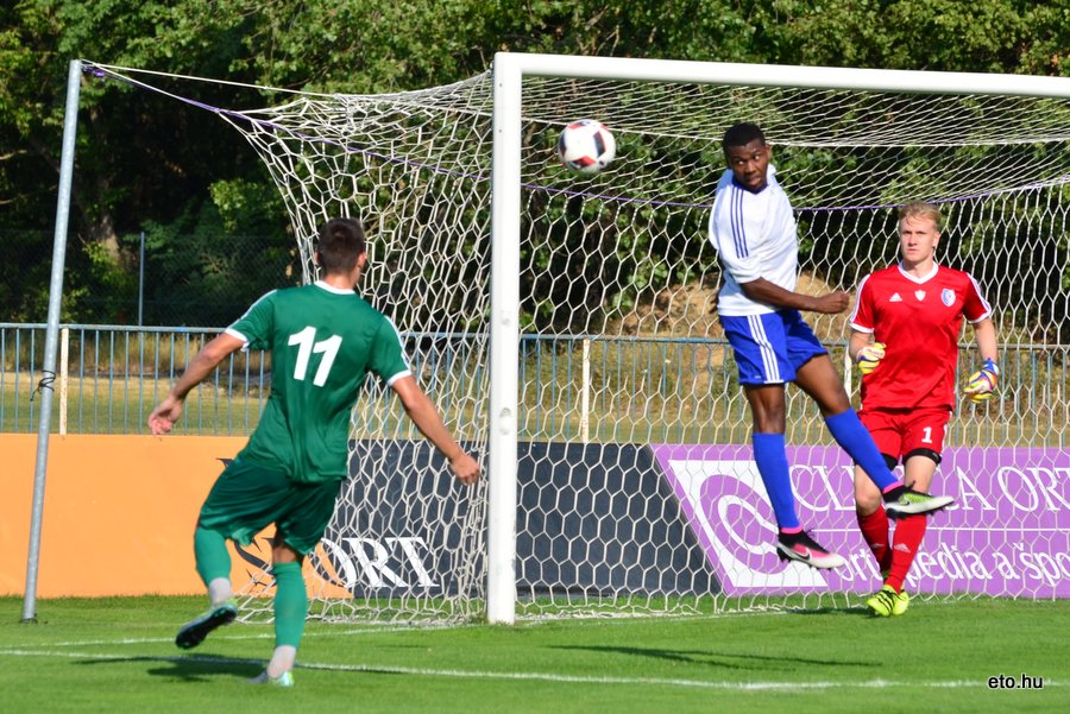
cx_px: 535
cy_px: 357
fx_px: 8252
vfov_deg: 5.0
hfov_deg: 7.4
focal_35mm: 278
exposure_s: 1/1250
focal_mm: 185
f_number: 6.3
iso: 250
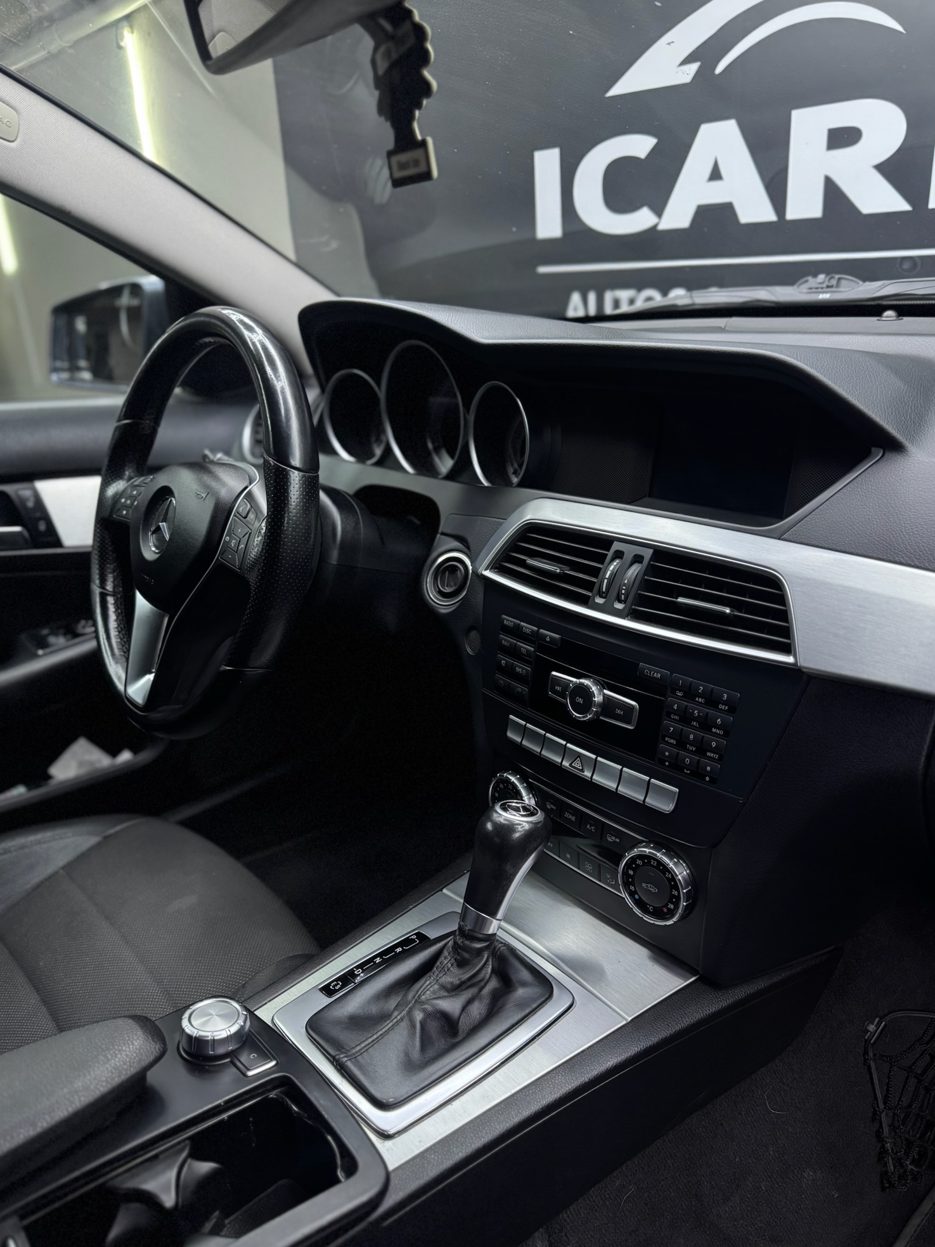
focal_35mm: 25
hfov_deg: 54.9
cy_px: 615
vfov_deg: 69.4
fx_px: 900
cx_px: 473
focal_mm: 6.76
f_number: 1.78
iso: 640
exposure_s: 1/60
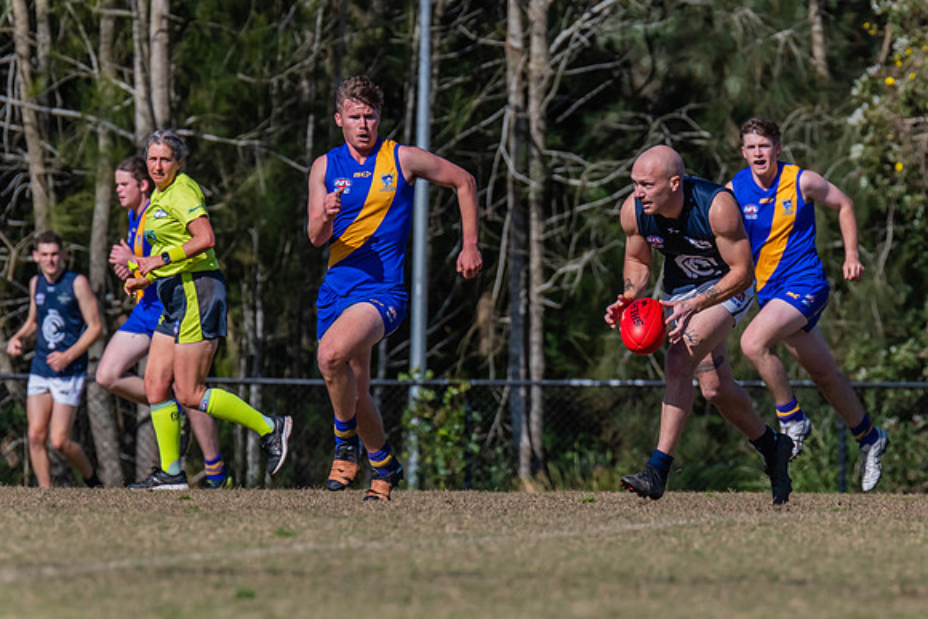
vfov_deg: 2.1
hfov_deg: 3.2
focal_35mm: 643
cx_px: 710
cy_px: 312
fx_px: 16576
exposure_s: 1/2000
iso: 800
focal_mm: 420
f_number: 9
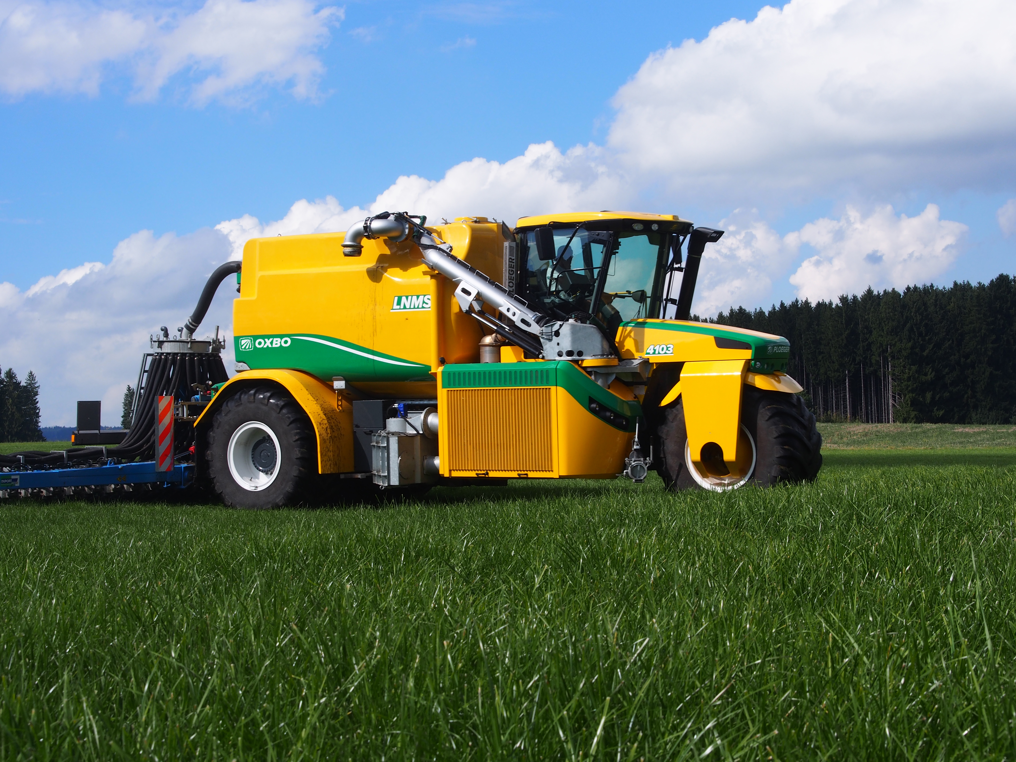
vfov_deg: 23.7
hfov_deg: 31.2
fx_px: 1820
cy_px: 381
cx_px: 508
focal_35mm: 62
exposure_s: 1/320
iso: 200
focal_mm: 31
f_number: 10
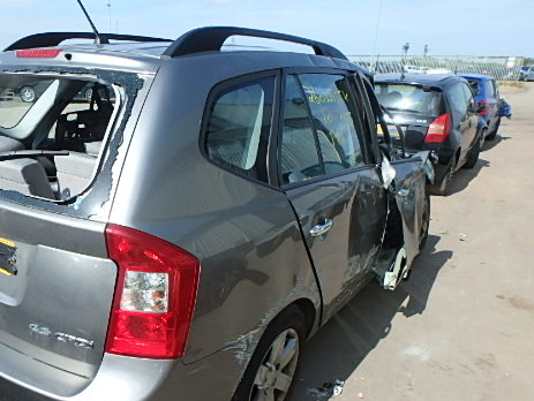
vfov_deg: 47.8
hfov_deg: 60.1
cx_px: 175
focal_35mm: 29
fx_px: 448
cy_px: 251
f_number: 3.5
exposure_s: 1/800
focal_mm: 3.7
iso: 125
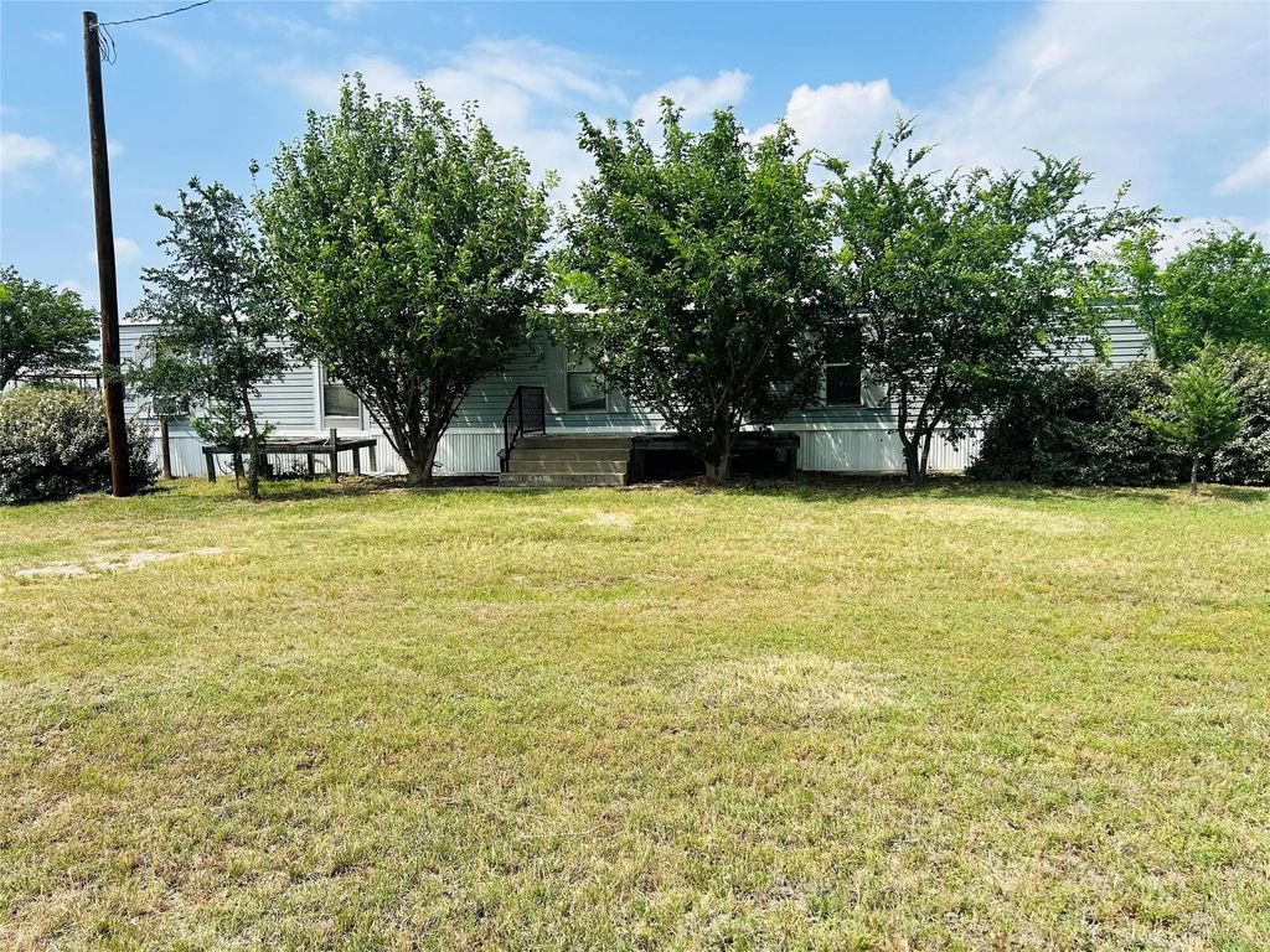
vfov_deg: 53.1
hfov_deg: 67.3
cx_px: 635
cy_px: 476
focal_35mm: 26
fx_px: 954
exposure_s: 1/3968
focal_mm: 5.7
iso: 50
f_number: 1.5
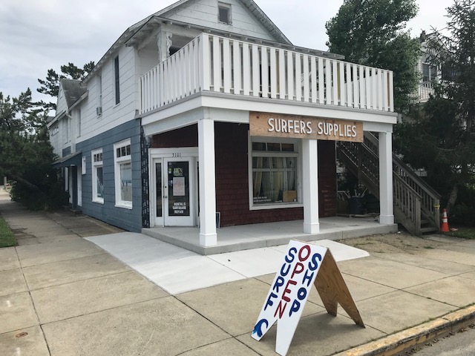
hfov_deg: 63.4
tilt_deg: +0.1
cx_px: 238
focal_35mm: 28
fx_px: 384
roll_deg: +1.1
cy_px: 178
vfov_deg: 49.7
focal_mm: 3.99
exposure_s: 1/3546
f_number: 1.8
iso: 20
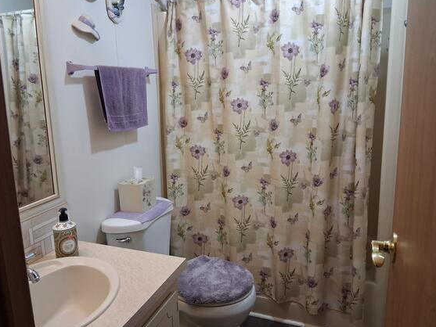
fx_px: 353
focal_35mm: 28
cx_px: 214
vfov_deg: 49.7
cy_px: 154
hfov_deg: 63.4
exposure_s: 1/60
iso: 400
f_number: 1.8
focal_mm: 3.98
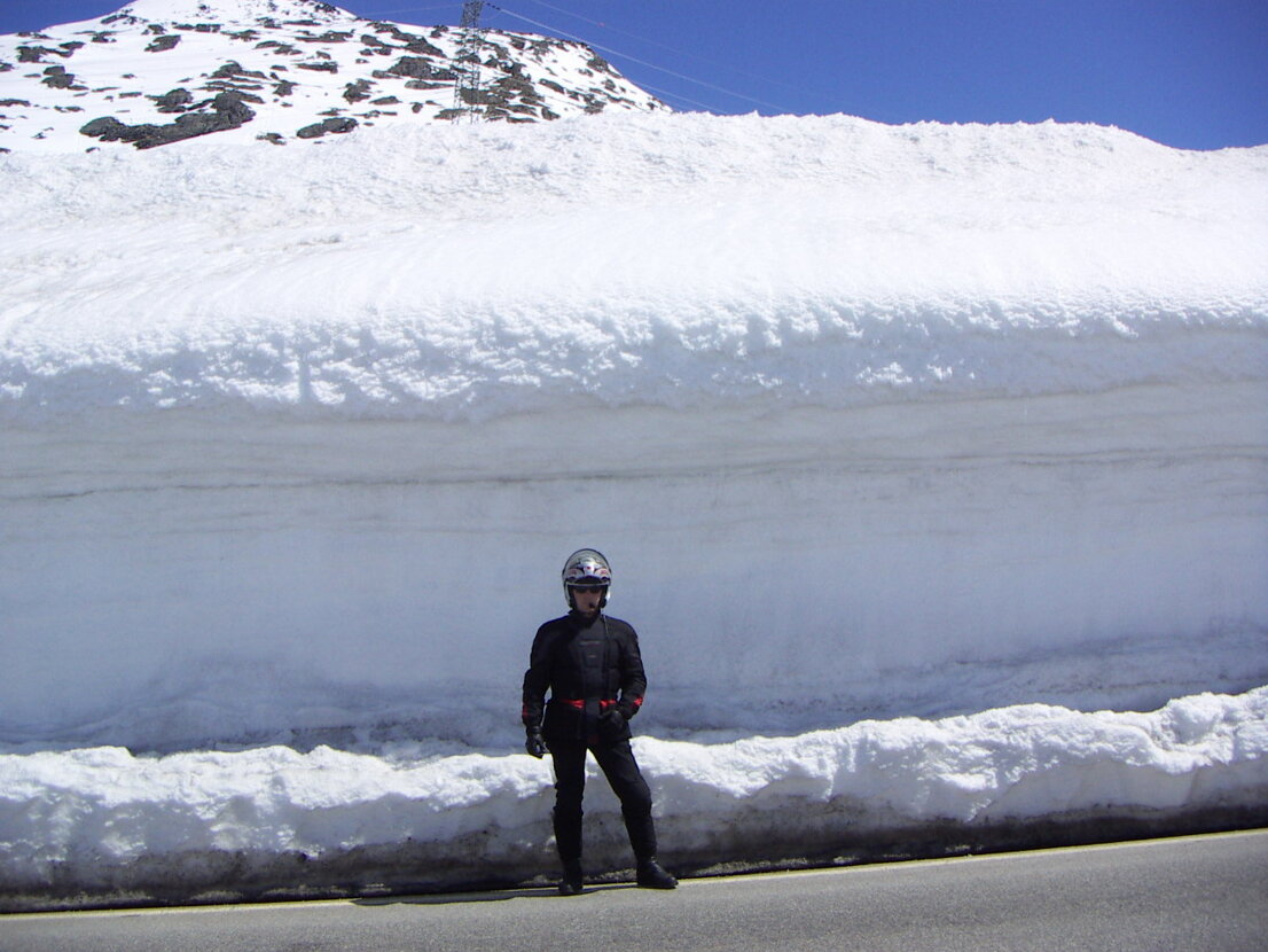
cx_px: 634
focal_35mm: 36
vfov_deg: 39.7
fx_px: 1319
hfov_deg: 51.3
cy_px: 476
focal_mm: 4.7
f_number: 6.7
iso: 50
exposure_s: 1/500
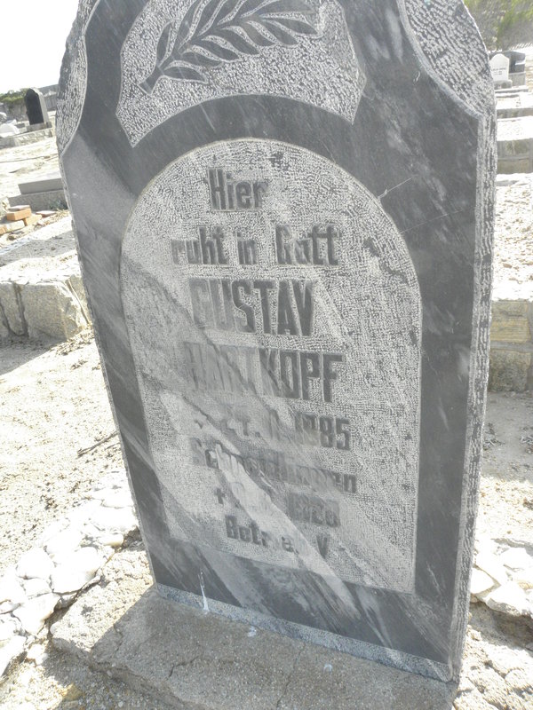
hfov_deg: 53.1
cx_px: 266
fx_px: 534
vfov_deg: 67.3
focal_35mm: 26
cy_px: 355
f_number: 5.6
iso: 200
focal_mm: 4.6
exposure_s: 1/250
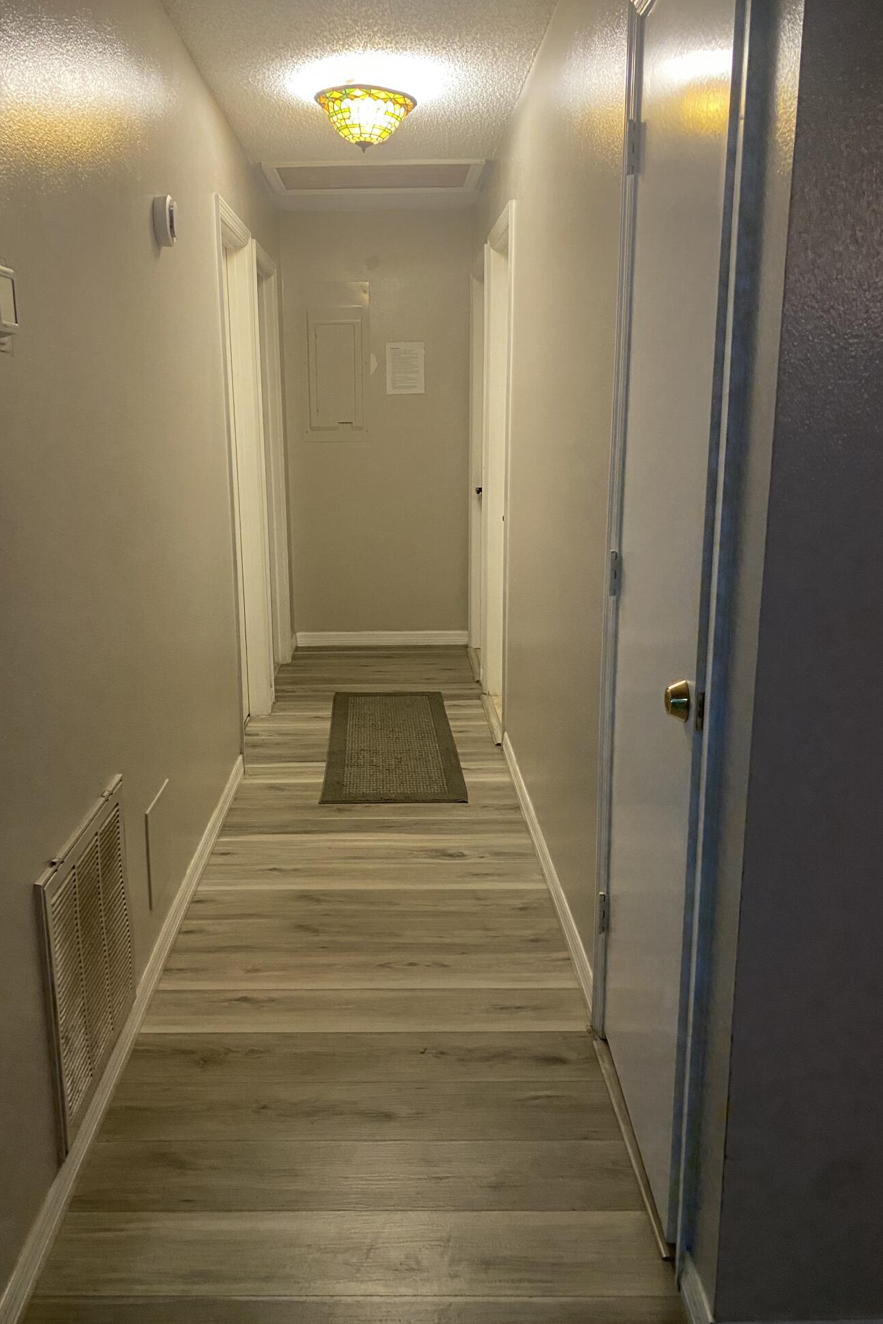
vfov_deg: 65.5
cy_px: 648
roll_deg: -0.1
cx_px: 381
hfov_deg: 46.3
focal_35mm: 28
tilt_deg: -11.8
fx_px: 1030
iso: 320
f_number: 1.8
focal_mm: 4.25
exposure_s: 1/40
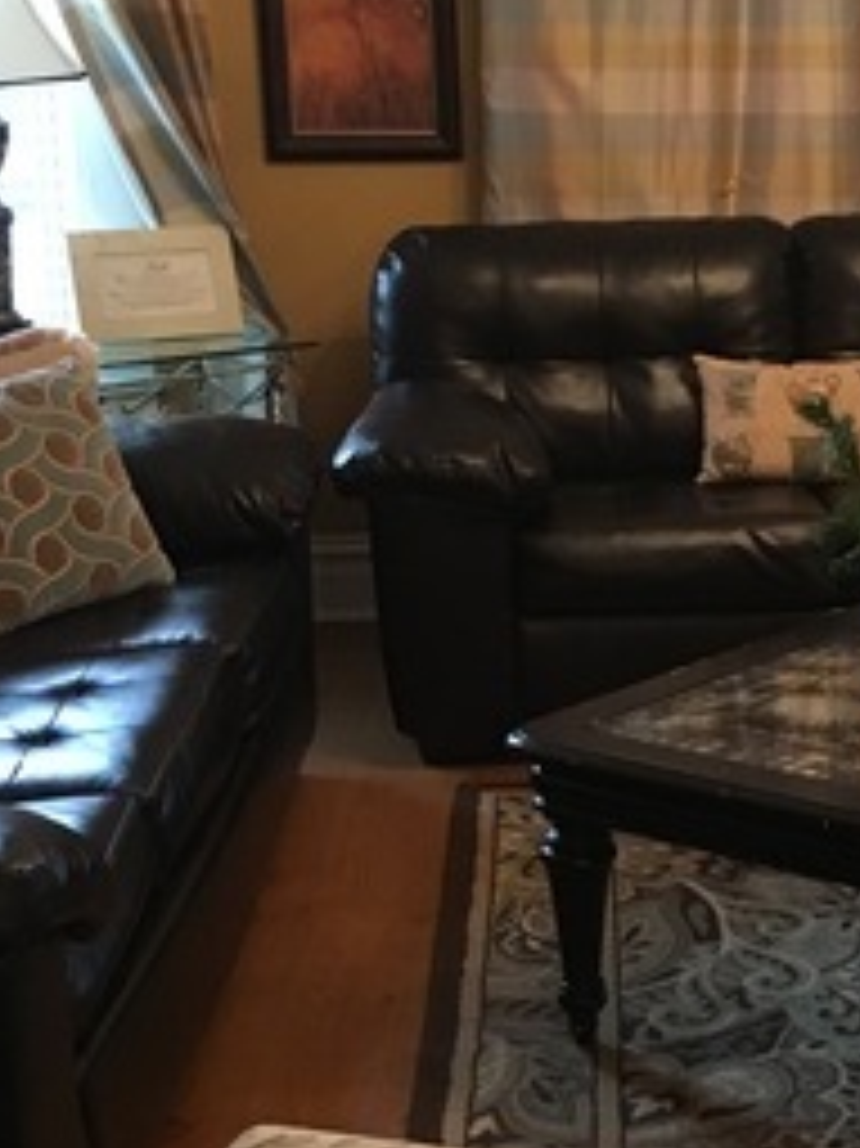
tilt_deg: -14.8
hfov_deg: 18.8
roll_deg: -0.1
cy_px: 588
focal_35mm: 76
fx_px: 2520
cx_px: 896
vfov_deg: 25.7
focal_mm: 4.15
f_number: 2.2
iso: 200
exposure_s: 1/30
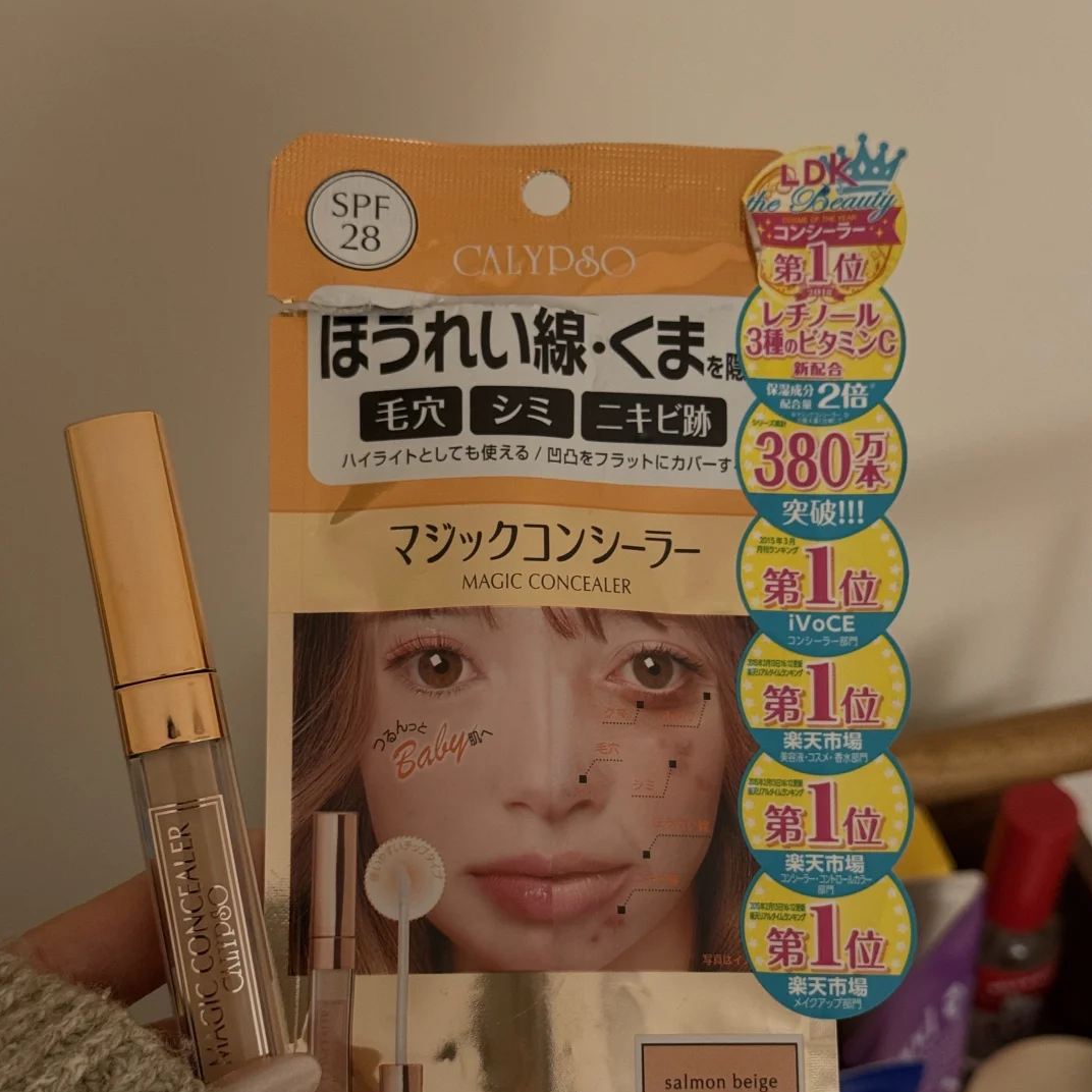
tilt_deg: -46.4
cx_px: 546
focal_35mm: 57
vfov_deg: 30.0
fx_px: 2034
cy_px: 651
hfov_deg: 30.0
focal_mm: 6.76
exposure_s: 1/33
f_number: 1.78
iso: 320
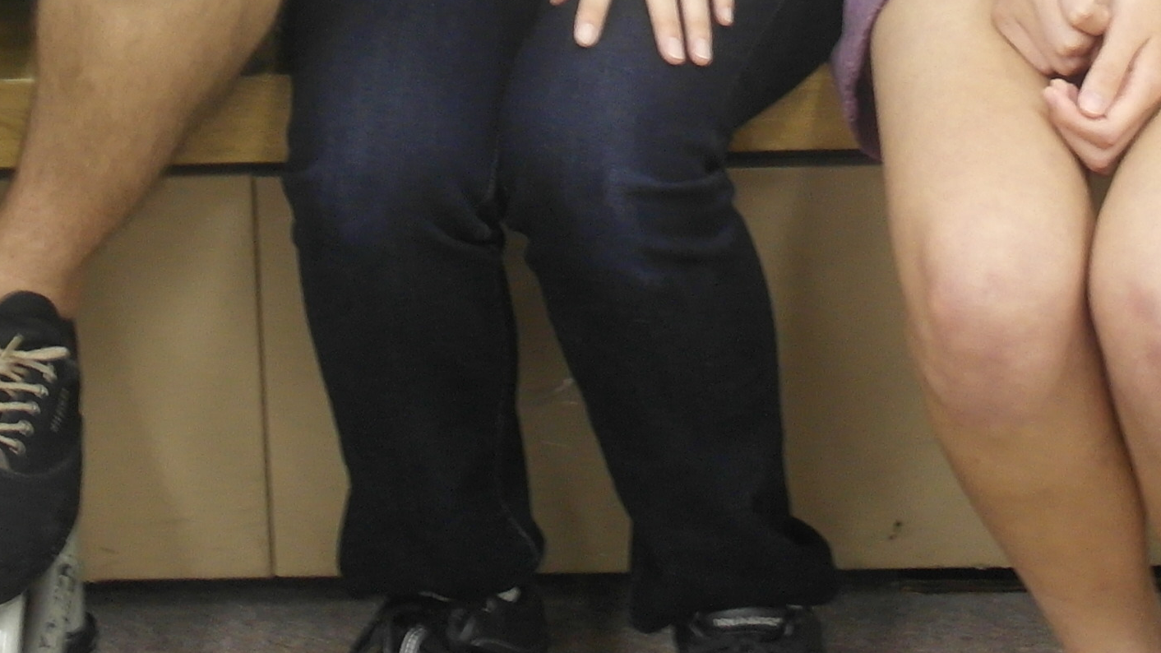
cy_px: -845
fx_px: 4125
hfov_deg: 16.0
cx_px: 410
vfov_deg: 8.4
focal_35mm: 134
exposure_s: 1/20
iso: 800
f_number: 3.5
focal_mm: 22
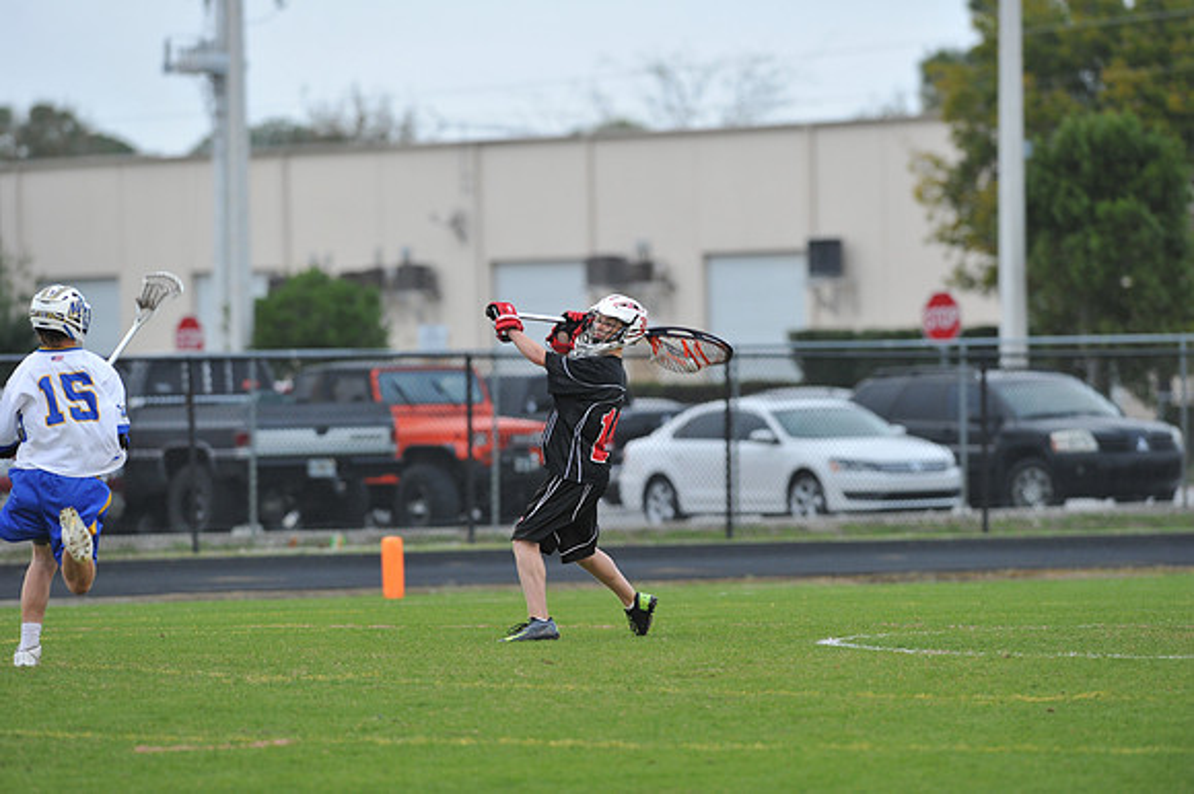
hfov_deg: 6.9
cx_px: 597
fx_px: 9944
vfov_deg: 4.6
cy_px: 397
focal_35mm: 300
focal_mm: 300
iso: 1250
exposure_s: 1/400
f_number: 5
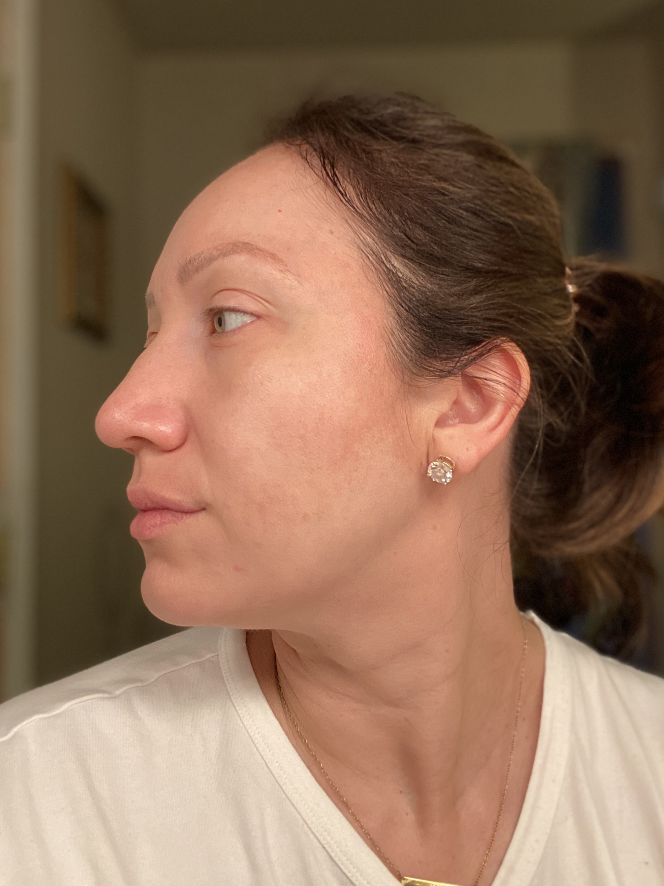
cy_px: 425
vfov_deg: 53.9
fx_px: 870
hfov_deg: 41.7
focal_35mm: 34
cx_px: 372
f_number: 2.2
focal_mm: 2.71
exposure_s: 1/60
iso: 250
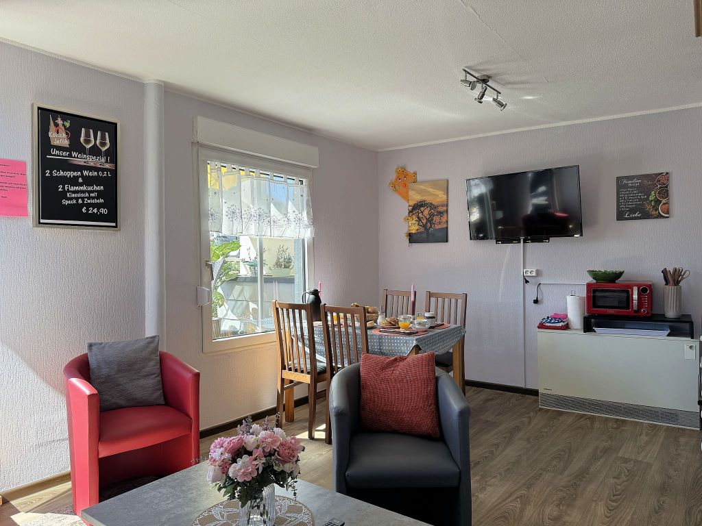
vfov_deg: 56.8
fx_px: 487
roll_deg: +0.8
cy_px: 263
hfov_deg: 71.6
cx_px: 351
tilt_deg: +0.3
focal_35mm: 24
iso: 80
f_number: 1.78
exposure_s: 1/354
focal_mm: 6.76
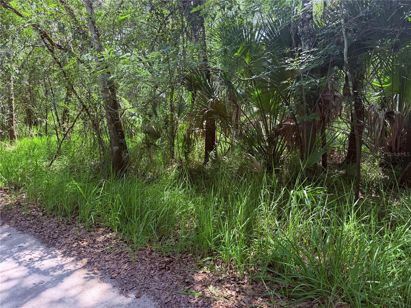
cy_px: 154
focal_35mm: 24
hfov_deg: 71.6
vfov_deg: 56.8
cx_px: 206
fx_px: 285
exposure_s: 1/304
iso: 100
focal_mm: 6.76
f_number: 1.78
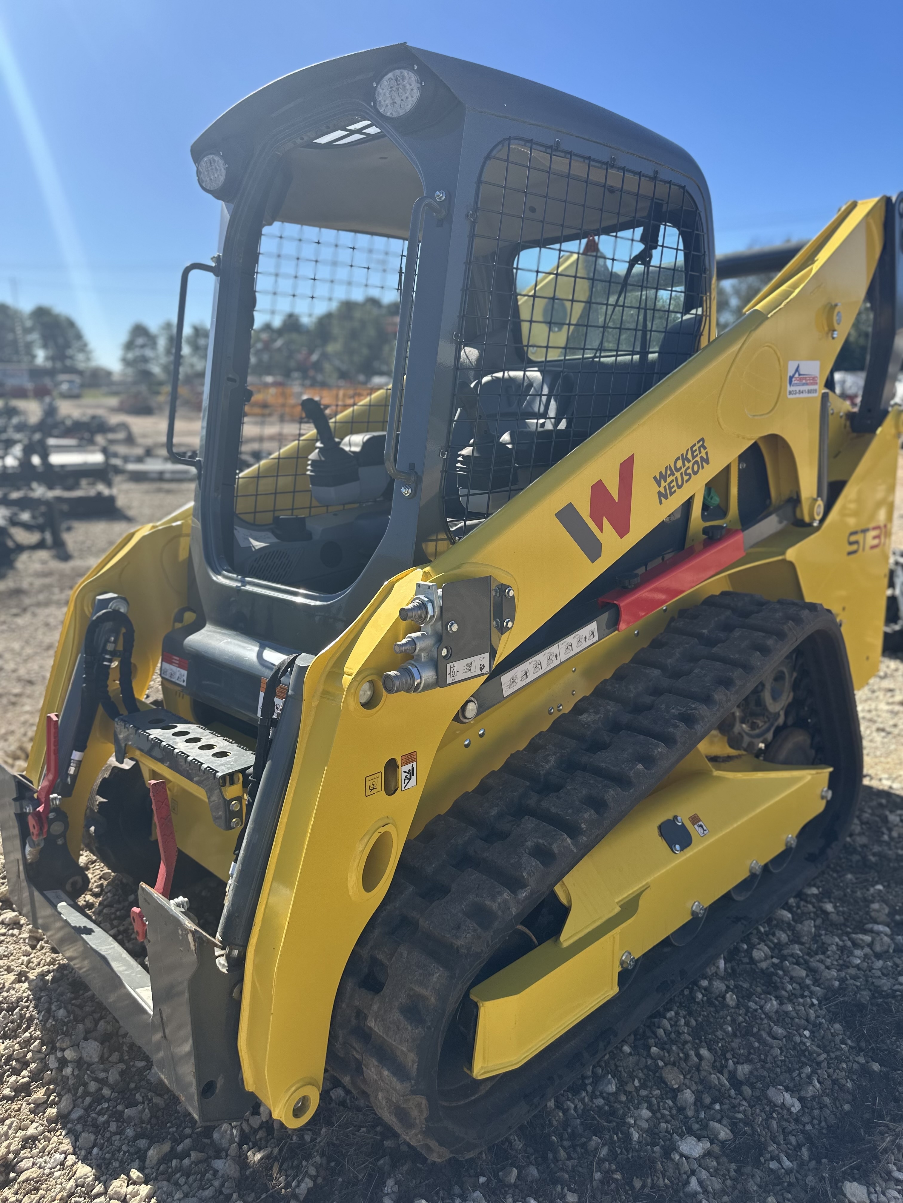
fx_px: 835
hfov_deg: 56.8
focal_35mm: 24
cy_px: 602
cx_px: 452
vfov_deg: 71.6
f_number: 1.78
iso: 80
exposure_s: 1/2525
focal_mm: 6.86
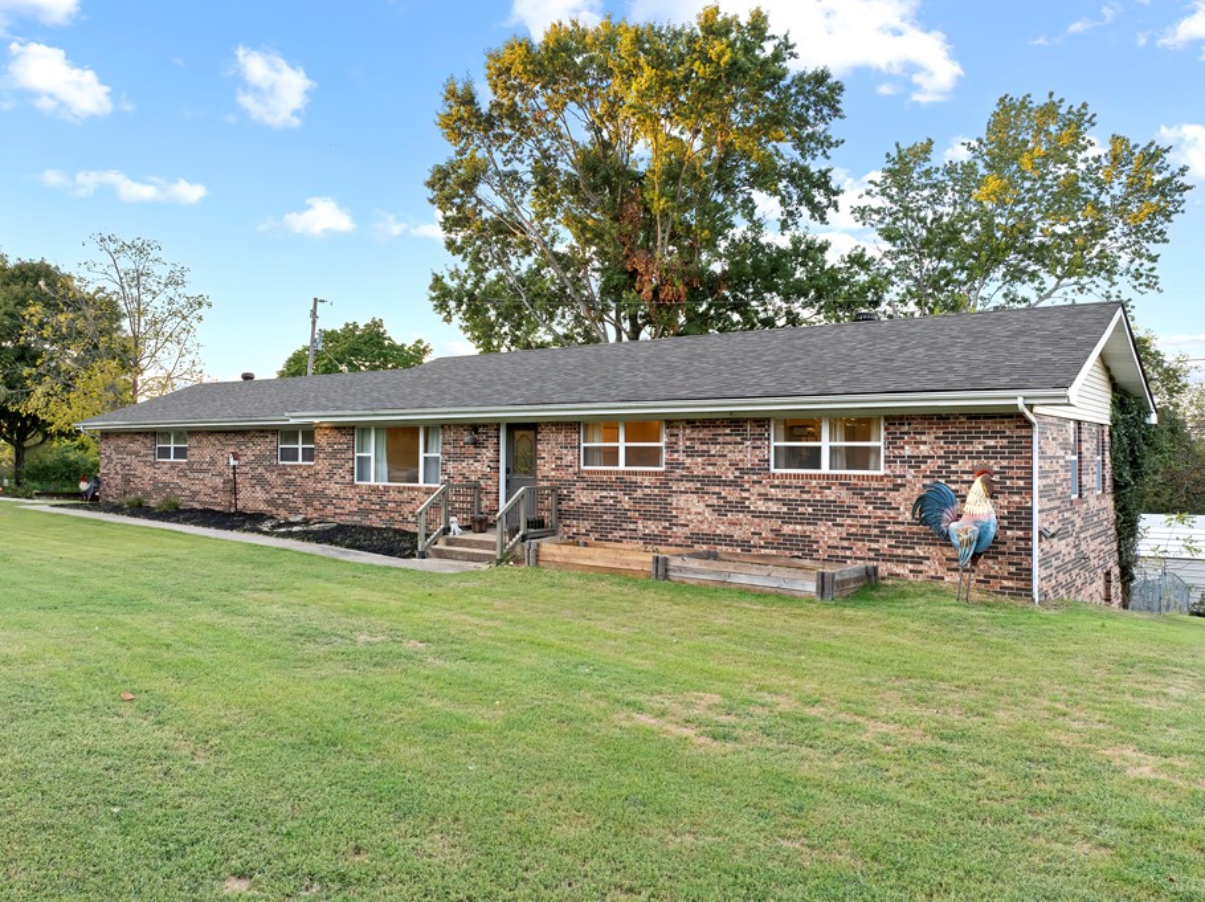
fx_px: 939
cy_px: 438
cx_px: 560
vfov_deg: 51.3
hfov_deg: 65.3
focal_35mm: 27
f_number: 2.8
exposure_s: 1/200
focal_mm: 12.29
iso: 250
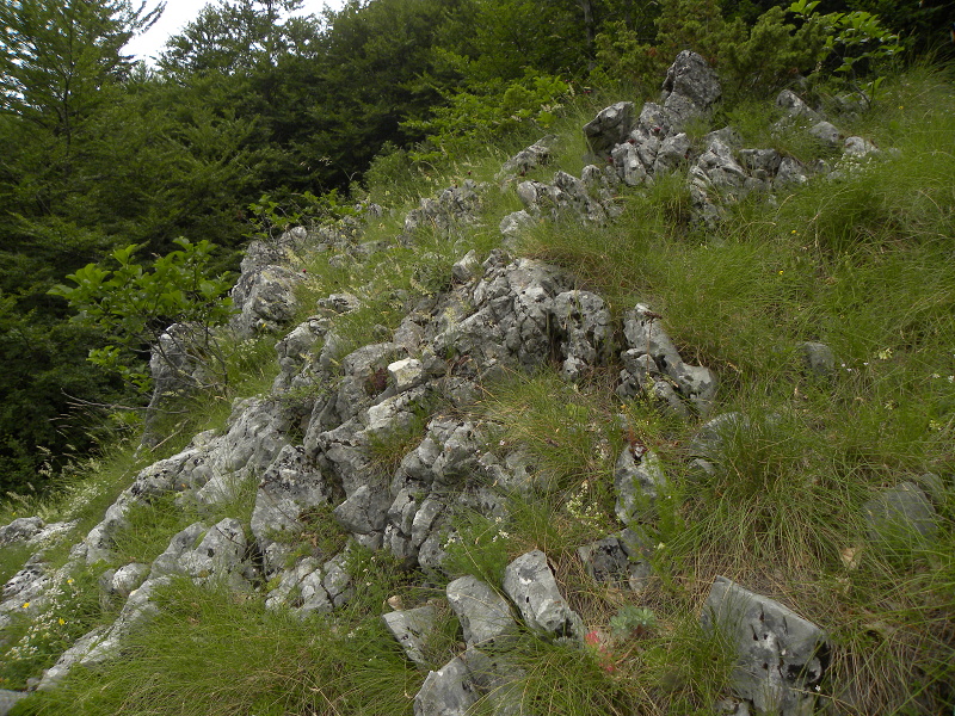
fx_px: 717
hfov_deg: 67.3
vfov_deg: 53.1
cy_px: 358
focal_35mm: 26
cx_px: 478
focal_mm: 4.6
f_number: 2.8
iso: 100
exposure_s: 1/250
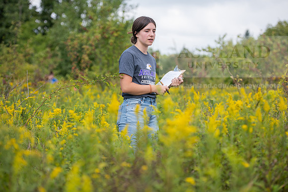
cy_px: 96
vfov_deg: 15.2
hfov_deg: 22.6
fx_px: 720
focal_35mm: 90
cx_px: 144
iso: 64
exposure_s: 1/400
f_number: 3.2
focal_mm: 90
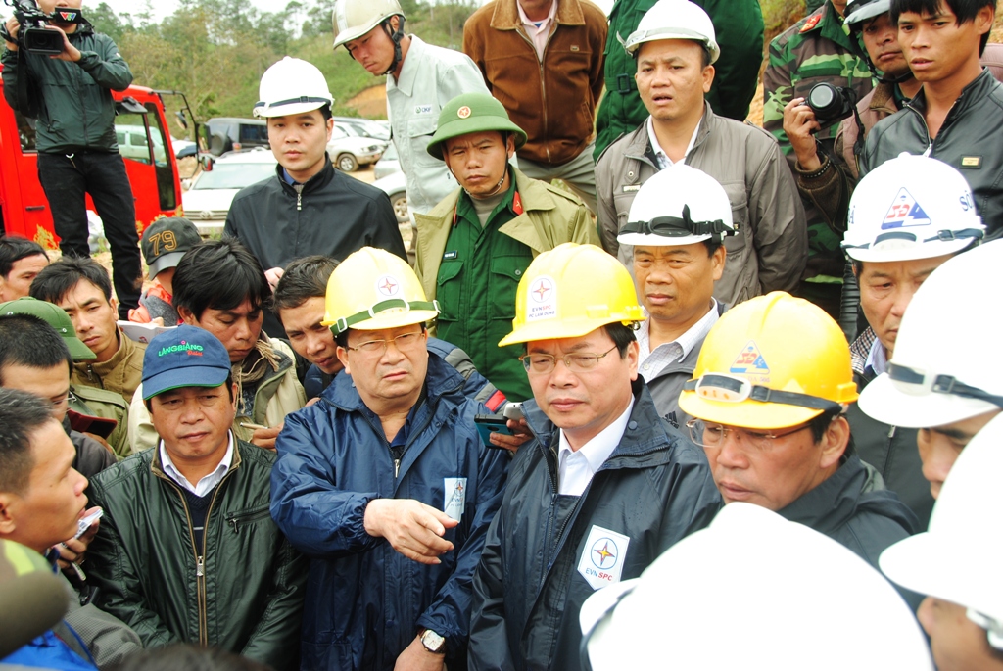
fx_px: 1004
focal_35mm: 36
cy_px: 336
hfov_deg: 53.1
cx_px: 502
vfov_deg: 37.0
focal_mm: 24
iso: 100
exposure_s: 1/80
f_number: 4.5
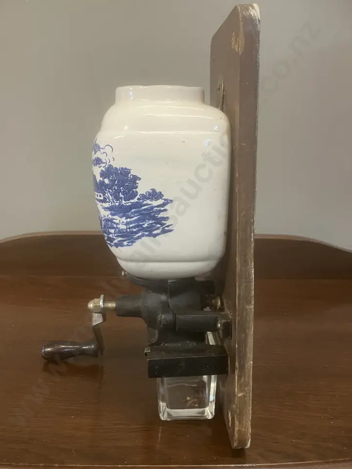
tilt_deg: -13.3
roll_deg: -2.5
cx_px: 164
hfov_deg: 46.8
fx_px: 407
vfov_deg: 59.9
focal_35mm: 30
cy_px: 225
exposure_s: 1/50
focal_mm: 3.99
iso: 200
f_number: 1.8
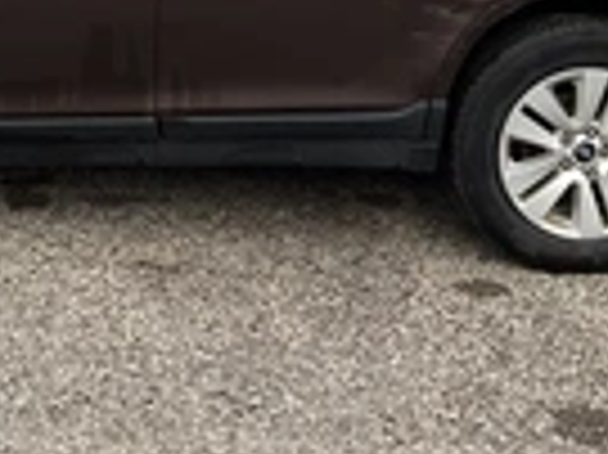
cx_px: 77
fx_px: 1509
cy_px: -130
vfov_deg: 16.3
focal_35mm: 86
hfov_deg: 22.3
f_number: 1.8
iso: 25
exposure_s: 1/1015
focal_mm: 3
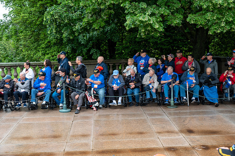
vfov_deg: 27.5
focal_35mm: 49
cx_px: 118
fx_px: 320
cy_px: 78
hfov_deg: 40.4
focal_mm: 49
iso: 320
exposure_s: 1/100
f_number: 6.3
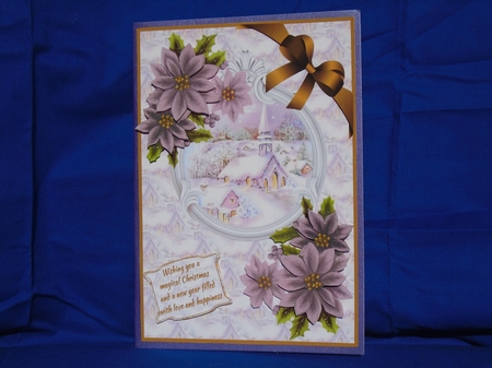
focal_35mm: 68
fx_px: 966
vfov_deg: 21.6
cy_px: 184
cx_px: 246
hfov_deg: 28.6
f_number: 13.8
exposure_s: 1/250
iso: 100
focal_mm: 12
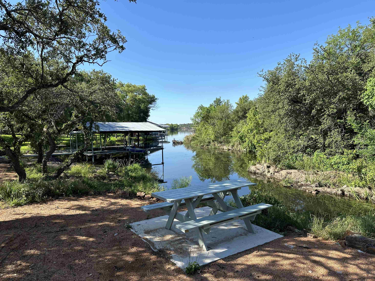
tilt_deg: -2.7
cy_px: 140
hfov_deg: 71.6
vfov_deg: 56.8
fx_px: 260
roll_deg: +1.7
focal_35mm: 24
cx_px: 188
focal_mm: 6.86
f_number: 1.78
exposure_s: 1/2410
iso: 80
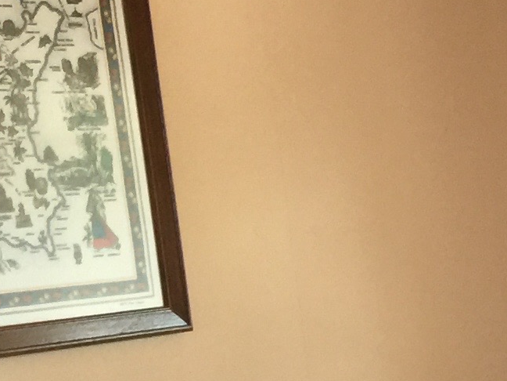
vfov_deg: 9.8
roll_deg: +1.3
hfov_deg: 11.6
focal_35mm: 146
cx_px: 1127
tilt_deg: -9.9
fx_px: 2138
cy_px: 578
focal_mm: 4.15
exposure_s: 1/33
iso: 64
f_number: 2.2
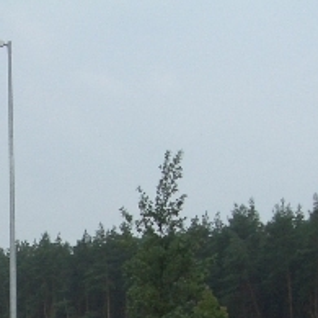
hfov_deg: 13.3
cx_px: -85
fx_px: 1320
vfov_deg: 13.3
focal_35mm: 127
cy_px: 401
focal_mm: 5.8
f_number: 2.6
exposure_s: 1/640
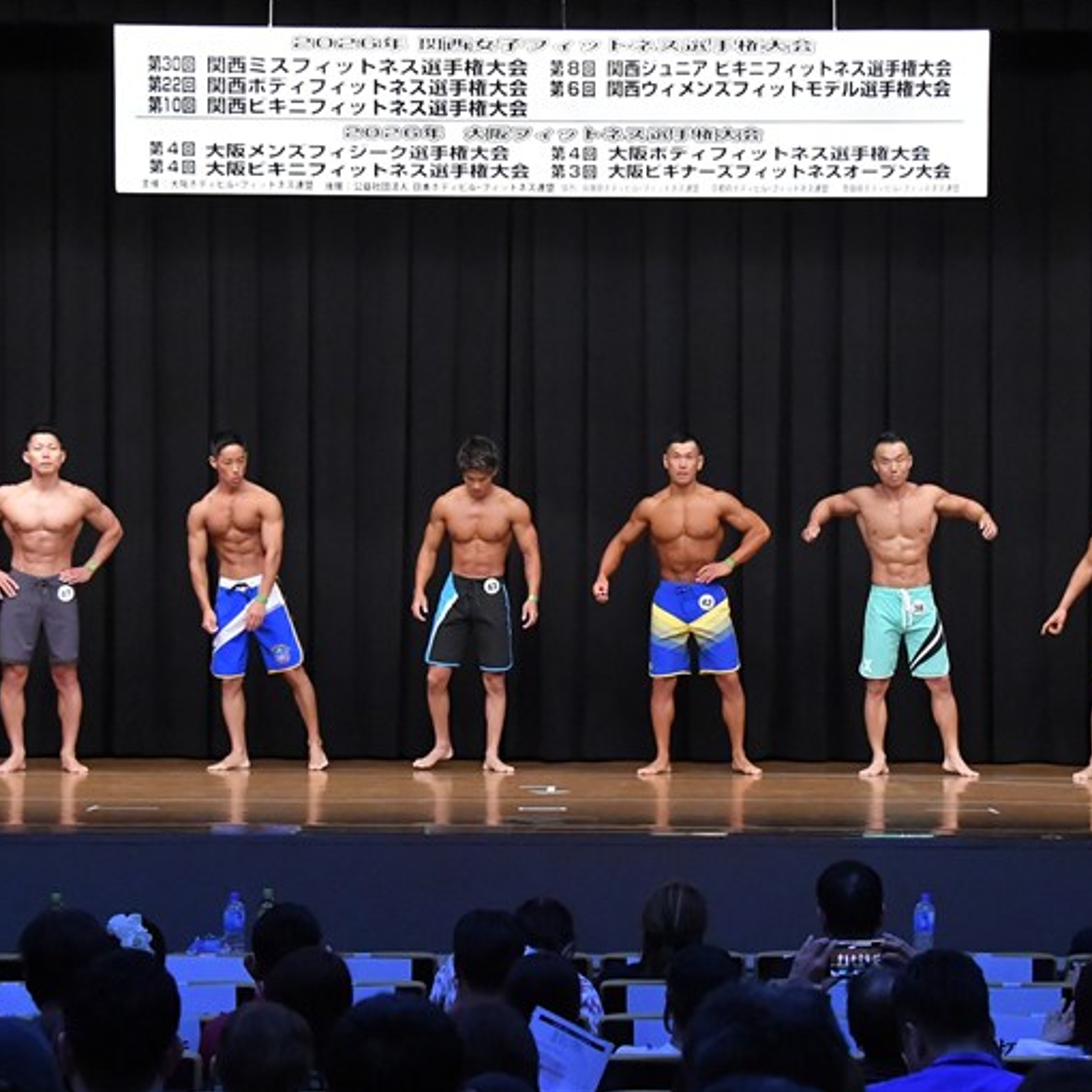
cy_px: 542
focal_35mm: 120
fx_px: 4283
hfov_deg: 14.5
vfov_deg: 14.5
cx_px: 650
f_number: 5.6
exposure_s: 1/400
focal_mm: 62
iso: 8000
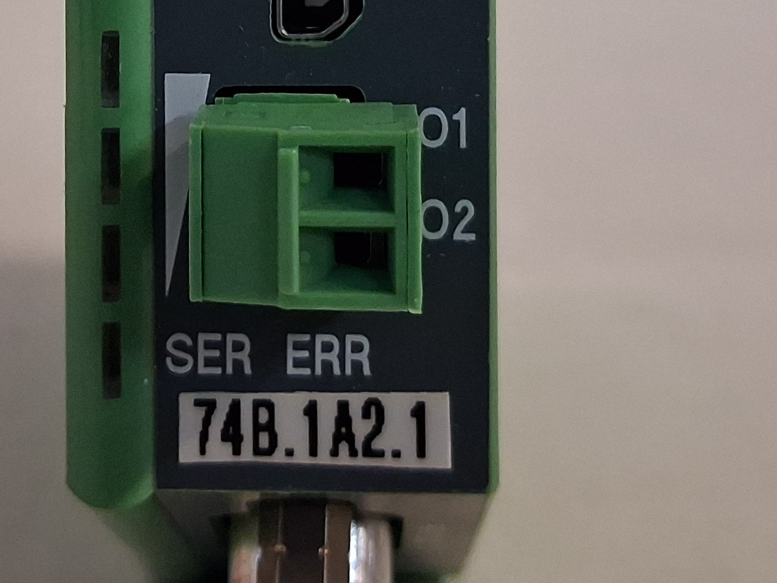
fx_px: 1953
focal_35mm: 87
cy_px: -125
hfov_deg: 22.4
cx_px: 285
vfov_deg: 16.3
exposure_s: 1/25
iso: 500
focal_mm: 4
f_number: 1.8
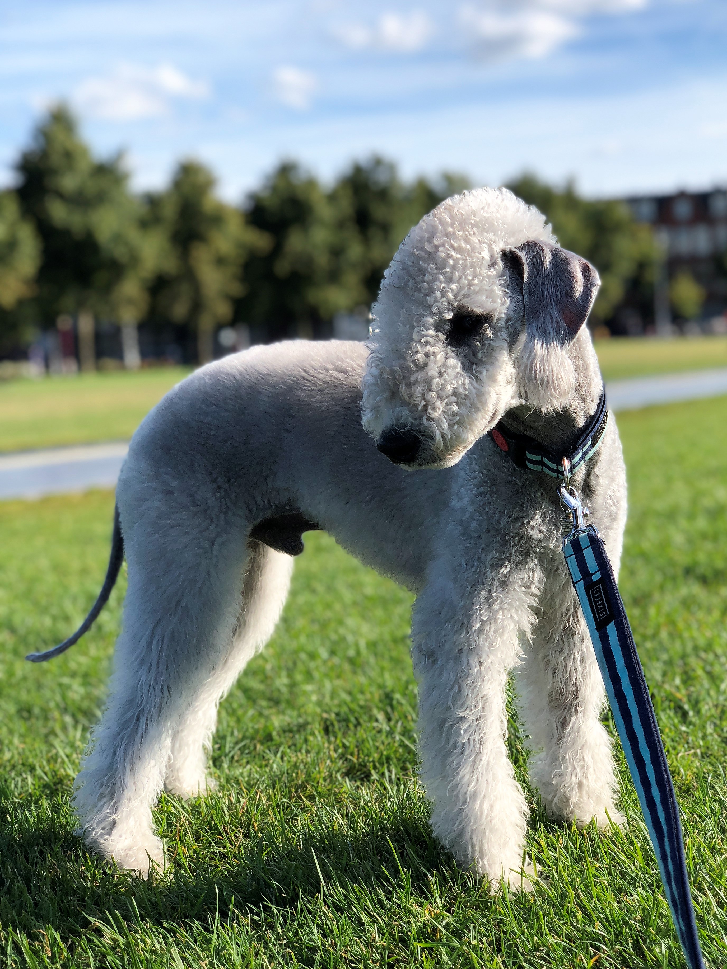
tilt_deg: -2.6
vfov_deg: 36.8
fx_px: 1456
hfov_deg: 28.0
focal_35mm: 52
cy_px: 484
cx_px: 364
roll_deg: +3.0
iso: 16
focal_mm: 6
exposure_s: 1/787
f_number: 2.4
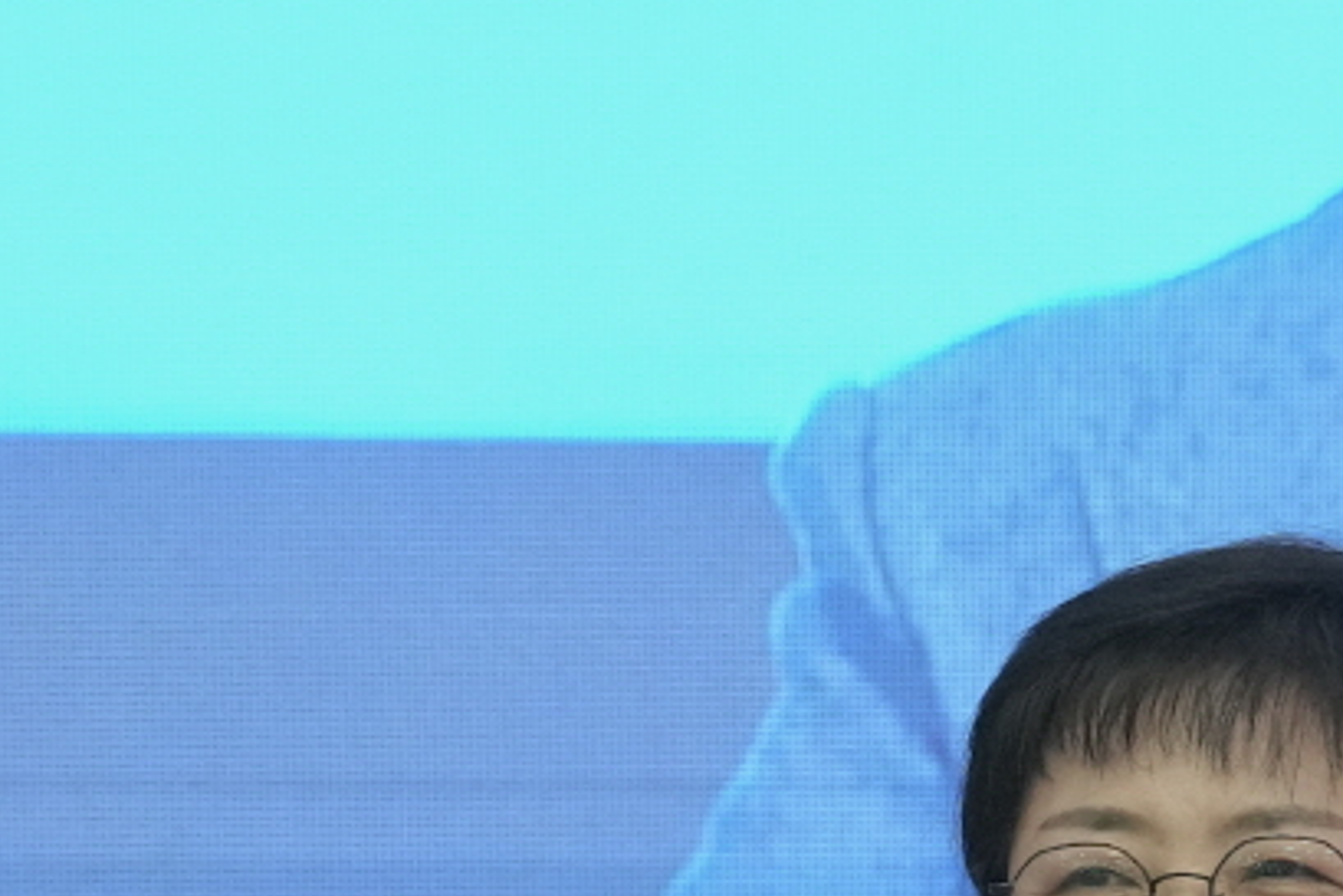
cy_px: 765
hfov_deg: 7.5
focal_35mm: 273
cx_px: 1629
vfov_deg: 5.0
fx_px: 10187
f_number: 5.6
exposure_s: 1/160
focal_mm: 62
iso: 3200
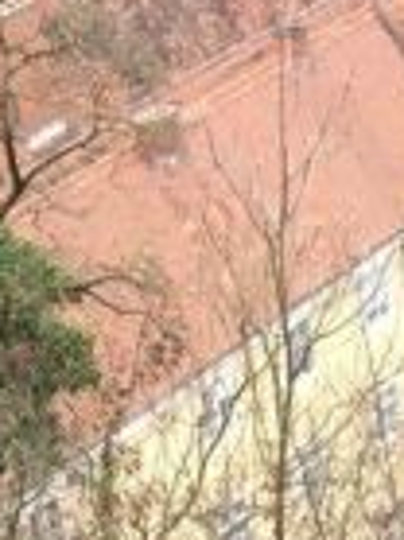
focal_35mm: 125
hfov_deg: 11.8
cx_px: 334
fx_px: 1948
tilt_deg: -46.1
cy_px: 1142
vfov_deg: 13.2
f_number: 2.2
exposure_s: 1/50
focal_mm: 4.15
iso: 32
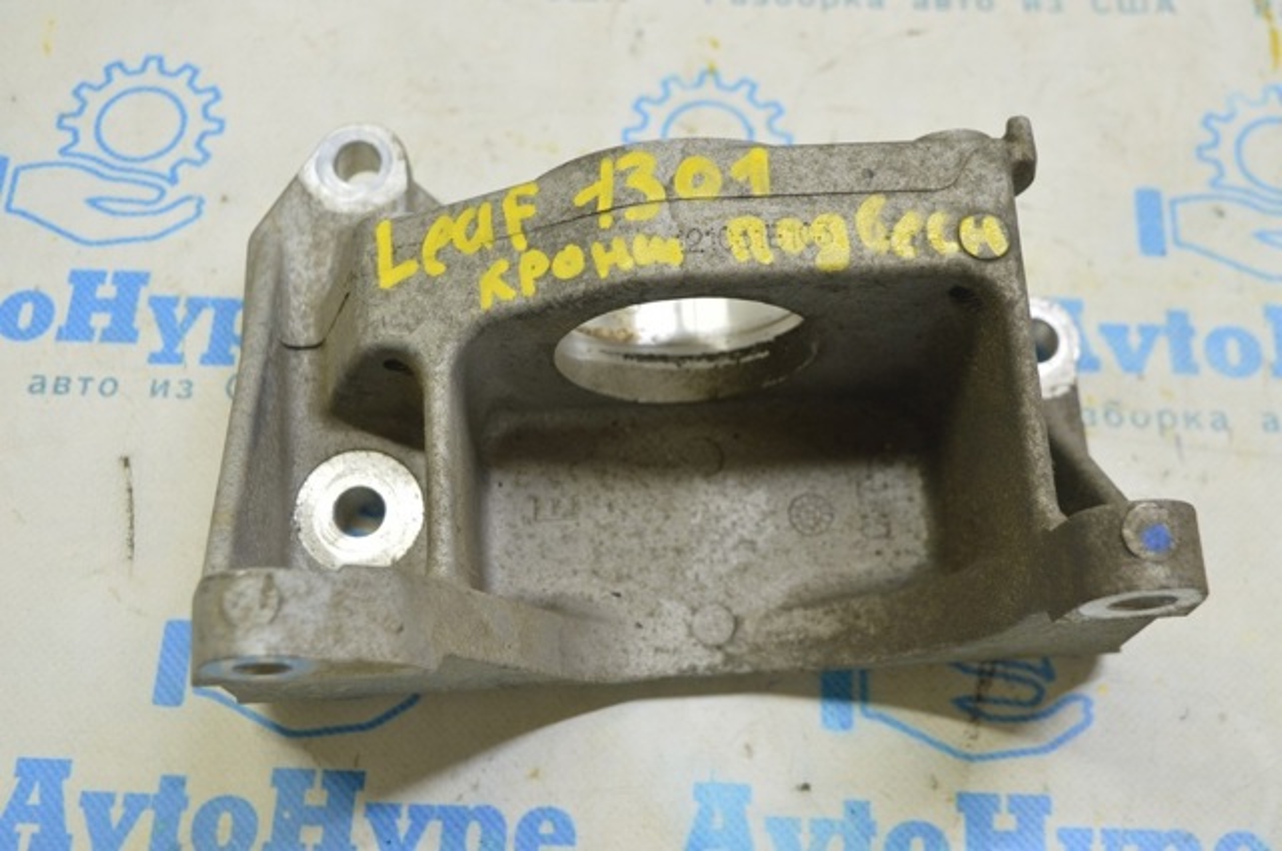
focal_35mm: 48
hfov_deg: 41.2
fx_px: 1707
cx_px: 641
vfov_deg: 28.0
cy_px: 426
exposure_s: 1/20
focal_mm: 32
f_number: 5.6
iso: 400
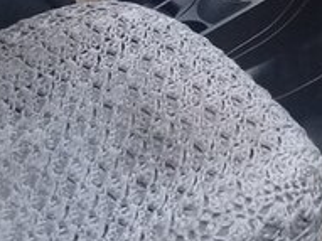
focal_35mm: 107
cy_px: -75
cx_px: 248
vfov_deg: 13.3
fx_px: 995
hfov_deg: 18.3
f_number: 2.2
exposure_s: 1/33
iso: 125
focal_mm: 3.3
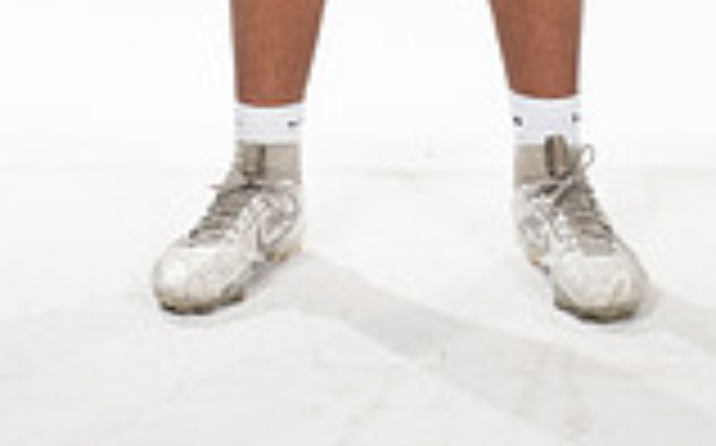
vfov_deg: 7.6
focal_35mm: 162
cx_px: 405
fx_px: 3158
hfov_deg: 12.9
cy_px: -559
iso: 800
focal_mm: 56
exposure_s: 1/320
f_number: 7.1
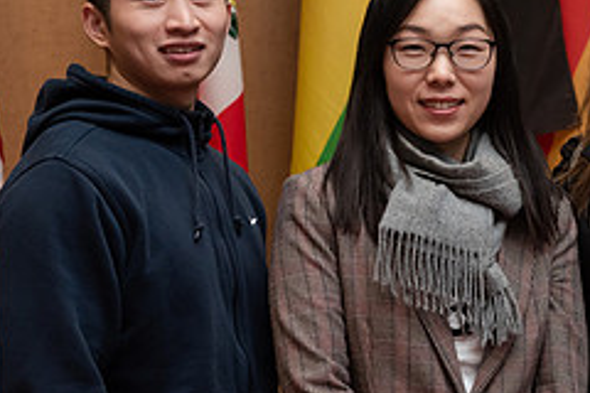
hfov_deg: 15.1
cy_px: 252
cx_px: 607
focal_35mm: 133
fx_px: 2180
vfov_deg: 10.3
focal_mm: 55
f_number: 5.6
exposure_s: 1/200
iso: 1600
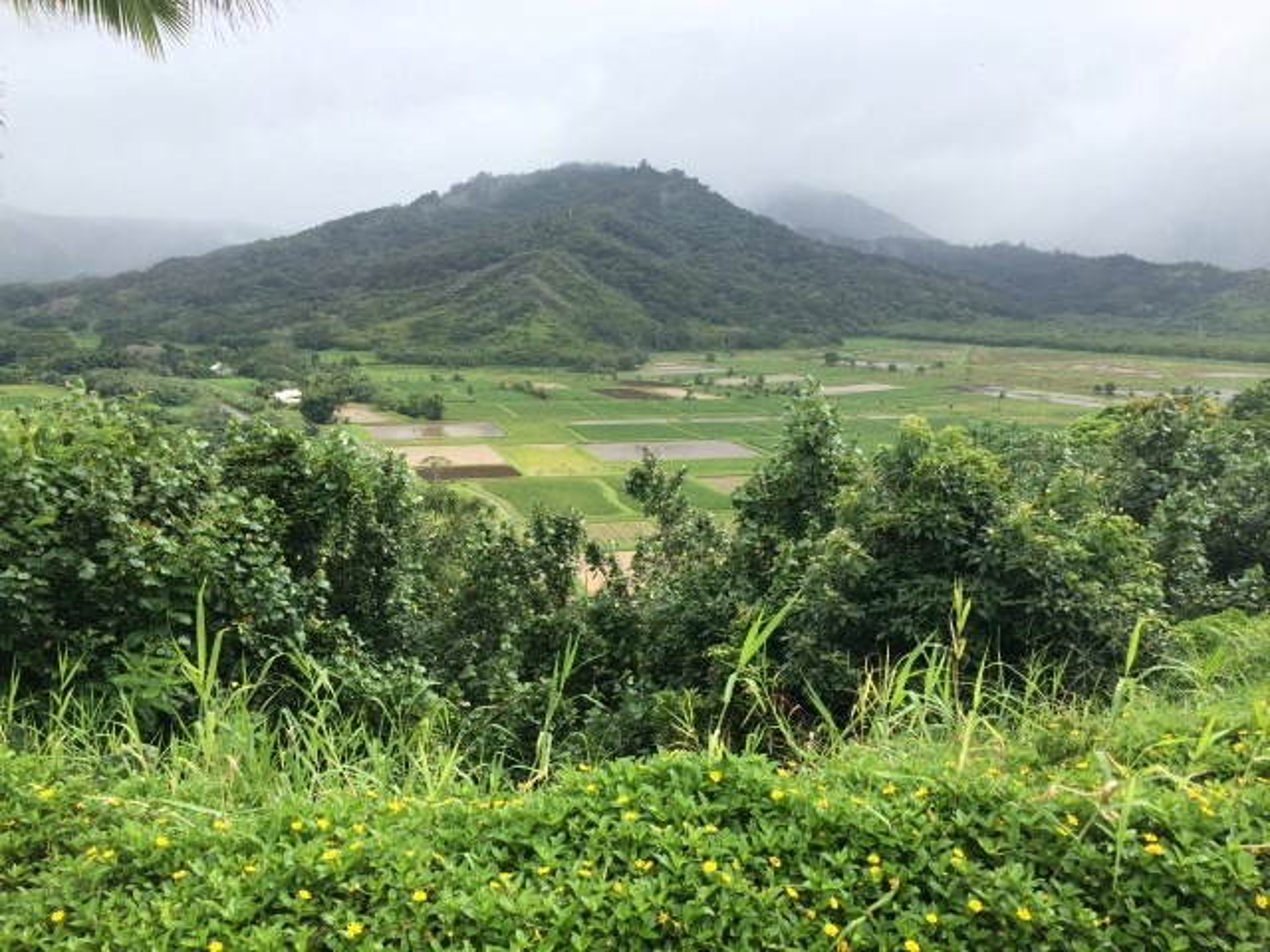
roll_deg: -1.9
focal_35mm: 29
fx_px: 1064
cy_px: 476
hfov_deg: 61.7
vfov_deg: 48.2
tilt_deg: -8.9
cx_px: 635
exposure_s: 1/1080
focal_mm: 4.15
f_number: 2.2
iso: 32
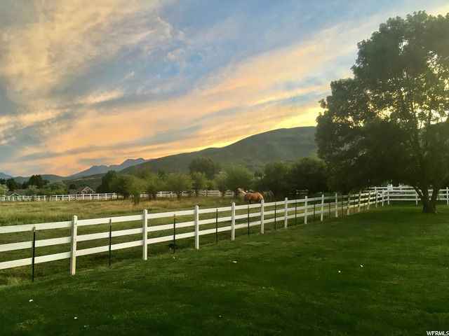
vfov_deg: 48.2
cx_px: 224
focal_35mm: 29
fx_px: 376
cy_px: 168
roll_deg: +1.5
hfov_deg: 61.7
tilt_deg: +1.7
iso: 32
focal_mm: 4.15
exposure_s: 1/40
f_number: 2.2
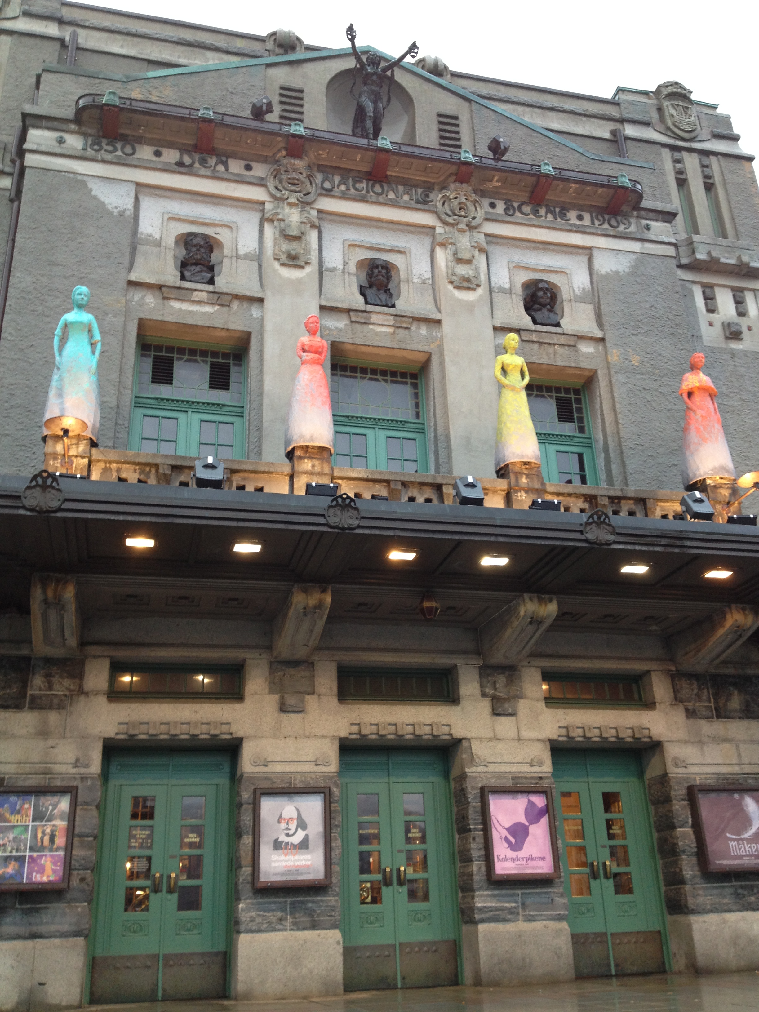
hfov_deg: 40.7
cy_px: 506
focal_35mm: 35
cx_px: 380
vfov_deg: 52.6
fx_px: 1023
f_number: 2.4
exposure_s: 1/20
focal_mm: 4.28
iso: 80
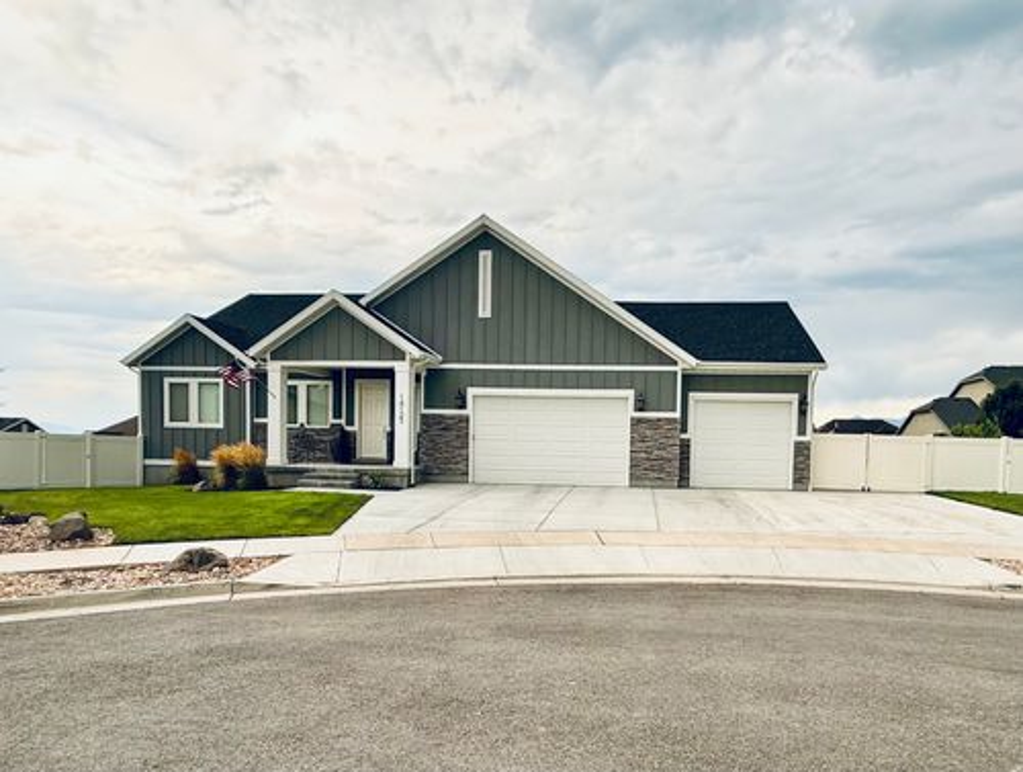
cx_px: 512
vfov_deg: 85.9
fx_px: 415
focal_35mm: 14
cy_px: 386
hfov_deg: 102.0
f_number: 2.2
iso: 64
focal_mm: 2.22
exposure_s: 1/217
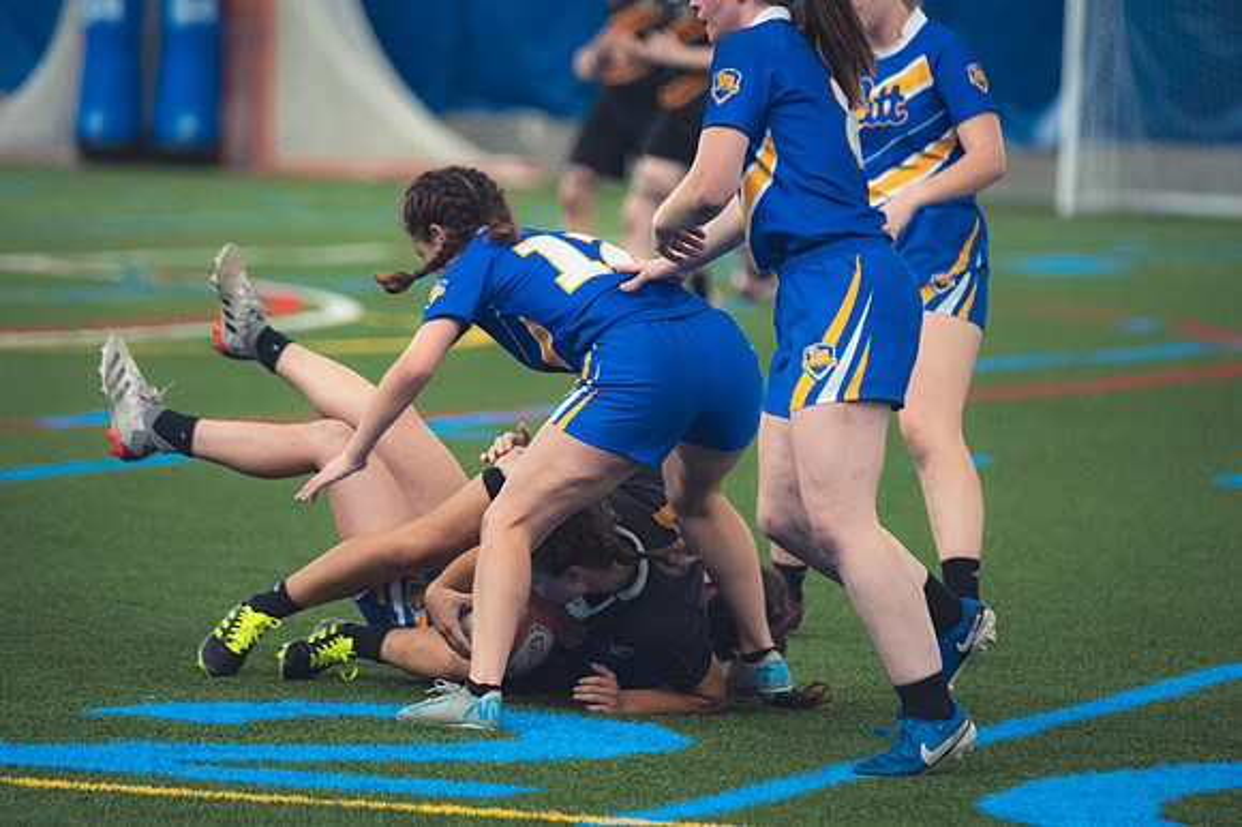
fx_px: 9827
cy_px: 414
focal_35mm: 285
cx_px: 621
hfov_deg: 7.2
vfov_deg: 4.8
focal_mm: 190
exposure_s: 1/320
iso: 2800
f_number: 2.8
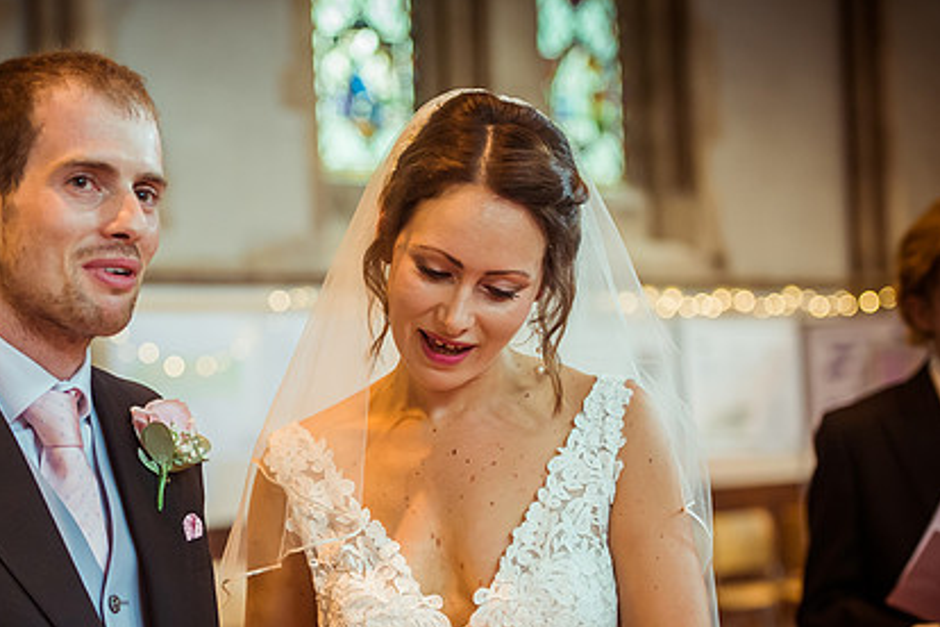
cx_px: 286
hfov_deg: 20.7
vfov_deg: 13.9
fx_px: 2559
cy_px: 432
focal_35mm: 98
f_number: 2.8
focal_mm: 70
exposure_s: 1/320
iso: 2800
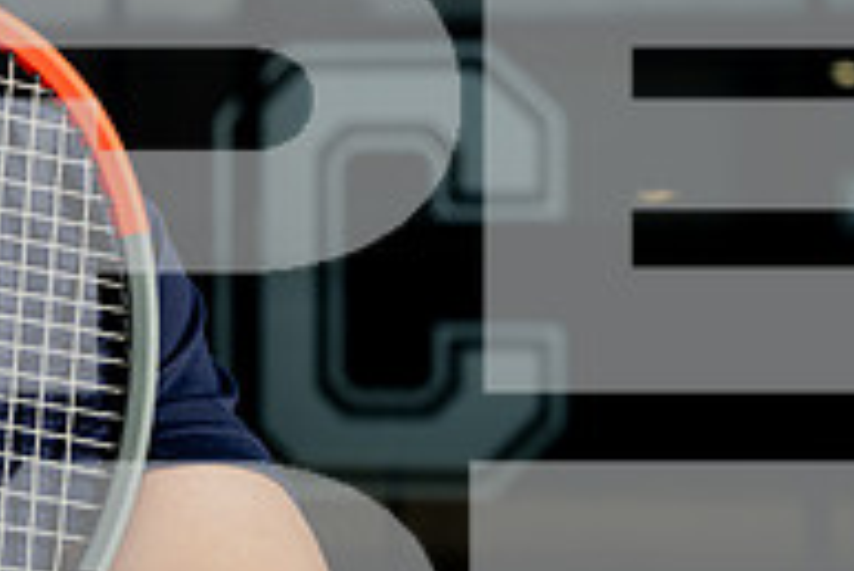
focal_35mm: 162
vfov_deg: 8.5
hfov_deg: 12.4
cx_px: -133
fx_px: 3846
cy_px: 162
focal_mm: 54
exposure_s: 1/250
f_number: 4.5
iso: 100
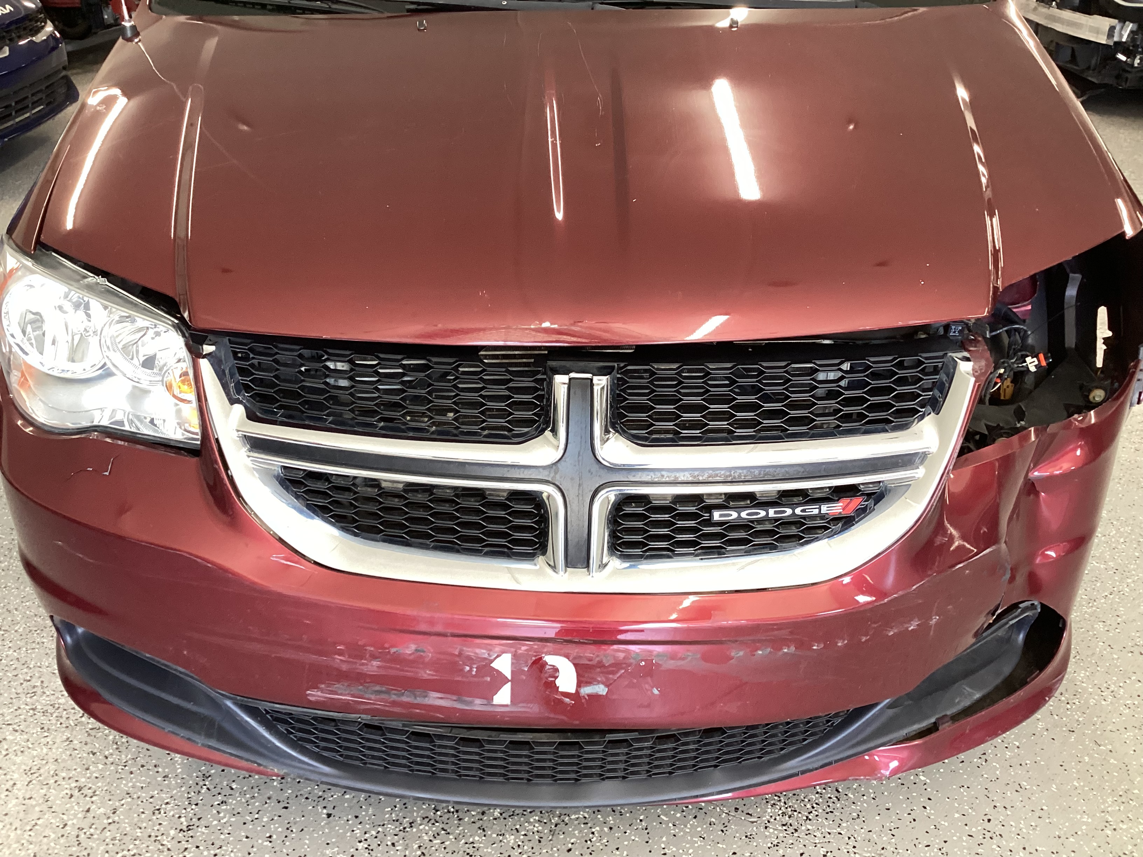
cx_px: 572
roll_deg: +0.3
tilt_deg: -32.2
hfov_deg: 58.4
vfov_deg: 45.4
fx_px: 1024
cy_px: 428
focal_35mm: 31
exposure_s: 1/50
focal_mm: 3.3
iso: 160
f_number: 2.4
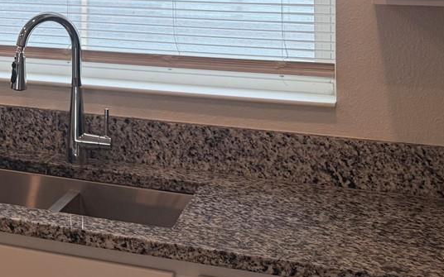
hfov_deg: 23.7
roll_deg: +0.6
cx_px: -147
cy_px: -82
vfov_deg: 16.3
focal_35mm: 76
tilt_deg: +1.4
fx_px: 920
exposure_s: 1/281
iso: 64
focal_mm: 6.76
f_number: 1.78
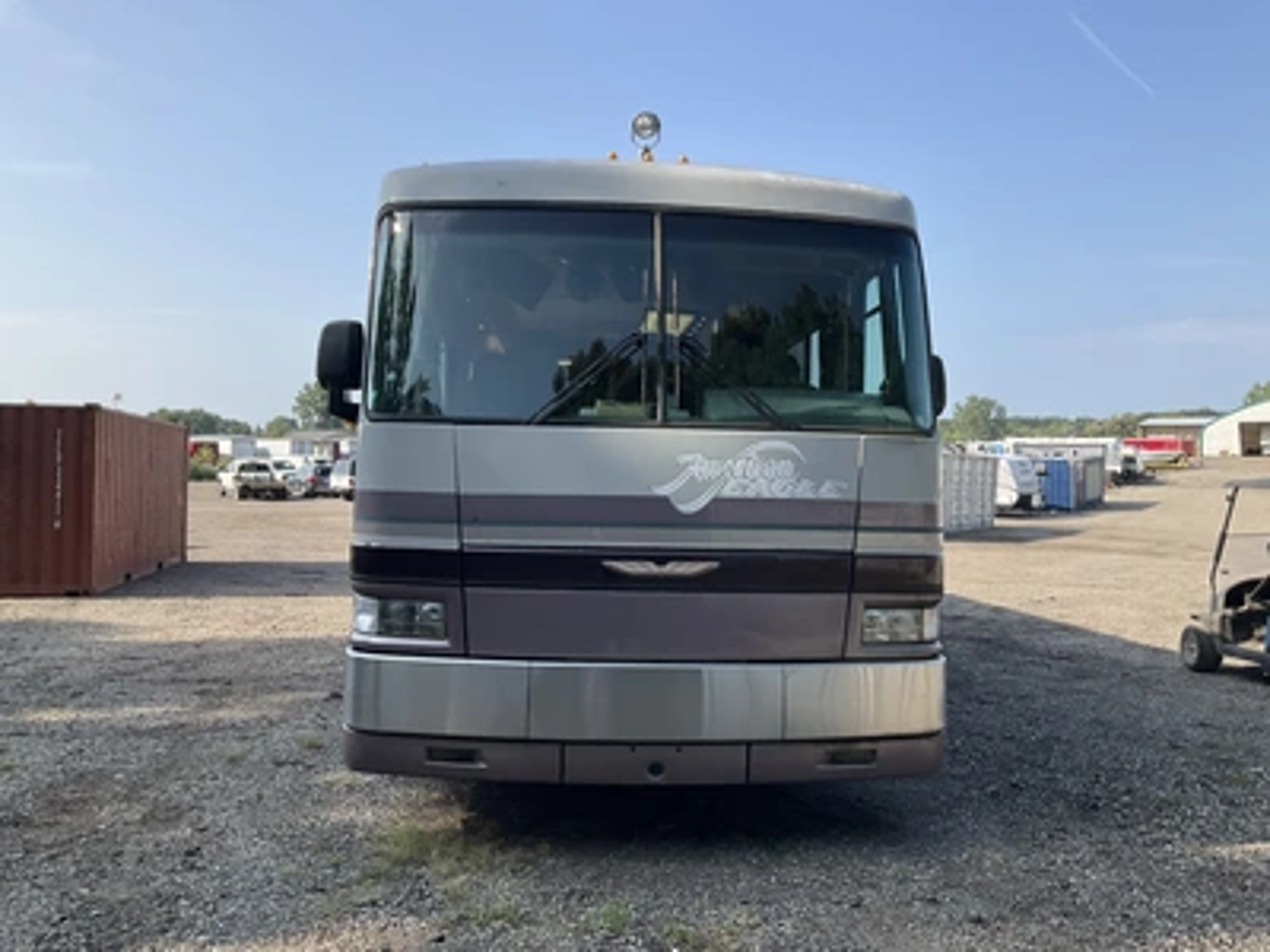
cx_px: 635
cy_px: 476
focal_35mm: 29
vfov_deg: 48.2
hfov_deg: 61.7
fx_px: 1064
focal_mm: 3
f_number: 1.8
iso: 25
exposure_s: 1/1098
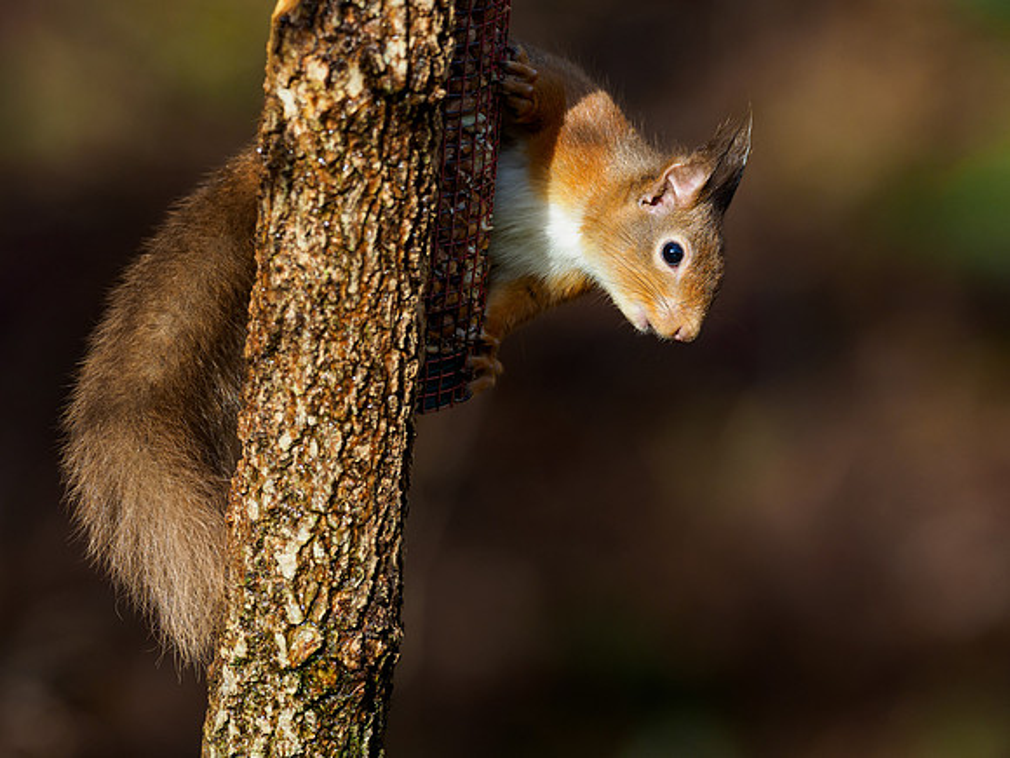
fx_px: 17536
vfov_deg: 2.5
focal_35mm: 601
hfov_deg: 3.3
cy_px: 379
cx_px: 505
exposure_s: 1/640
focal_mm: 300
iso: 320
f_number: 4
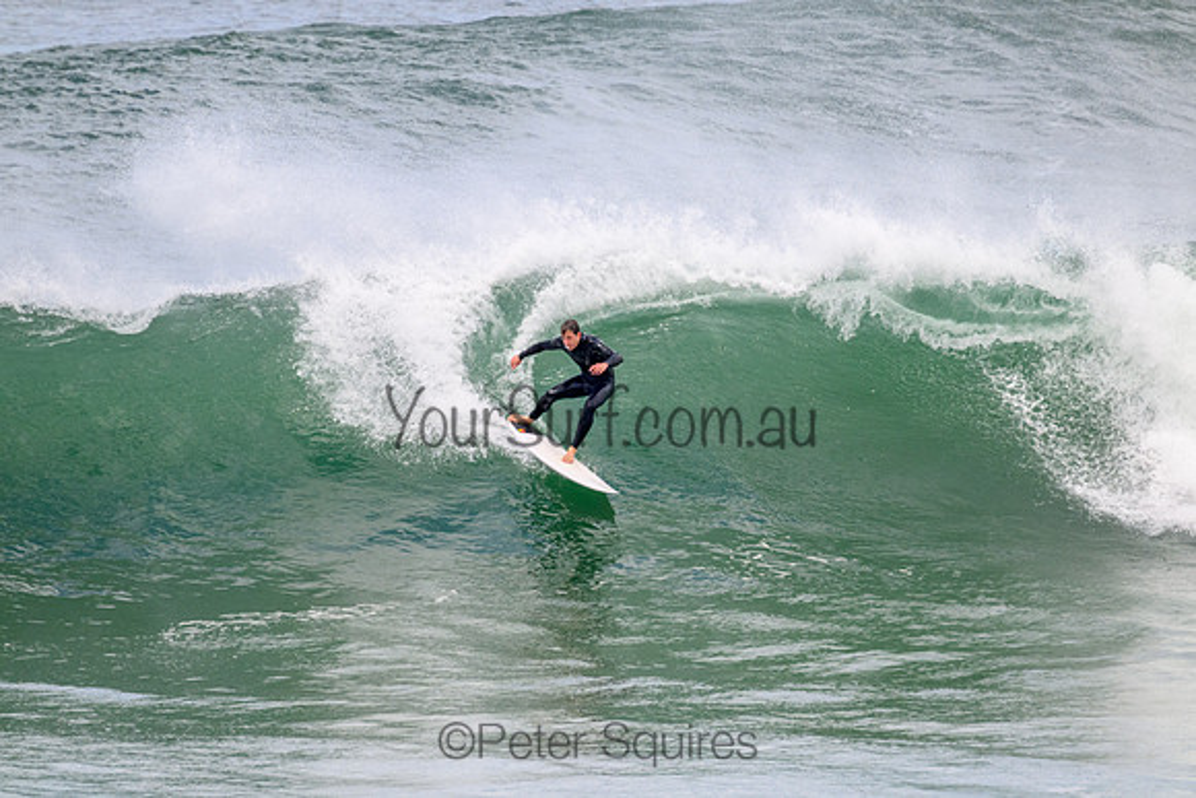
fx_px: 26583
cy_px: 399
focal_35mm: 800
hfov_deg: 2.6
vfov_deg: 1.7
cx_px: 598
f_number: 11
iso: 1600
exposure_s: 1/2000
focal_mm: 800
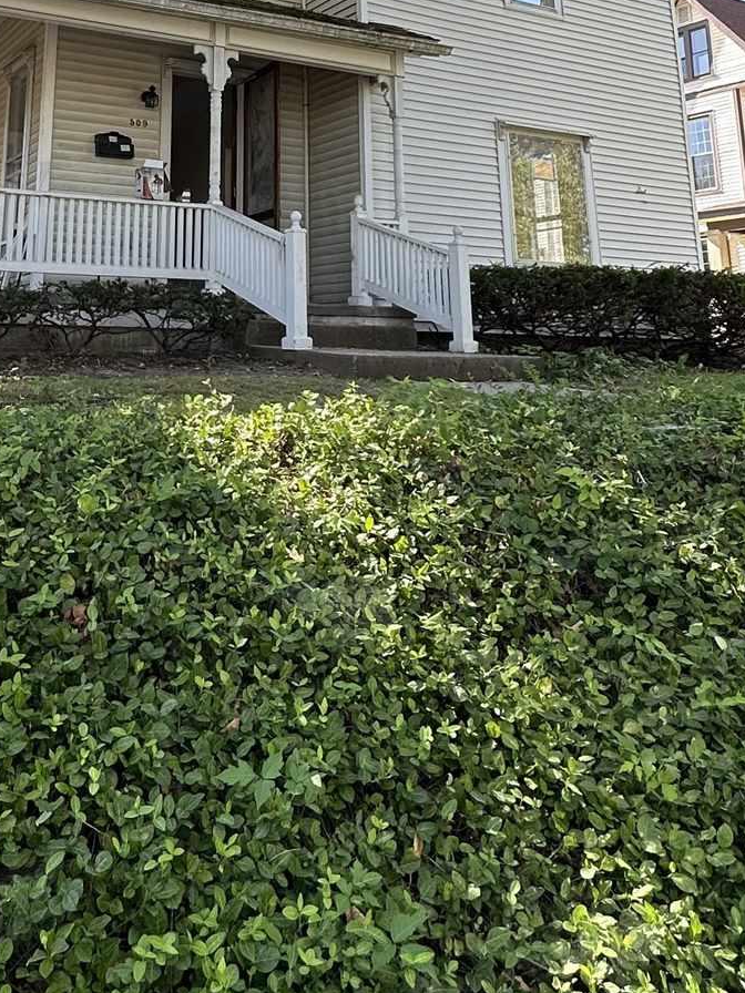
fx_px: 1033
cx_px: 216
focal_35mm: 36
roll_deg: -0.8
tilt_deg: +14.8
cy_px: 92
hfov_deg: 38.9
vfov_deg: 46.2
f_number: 2.2
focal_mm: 2.22
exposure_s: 1/205
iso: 40
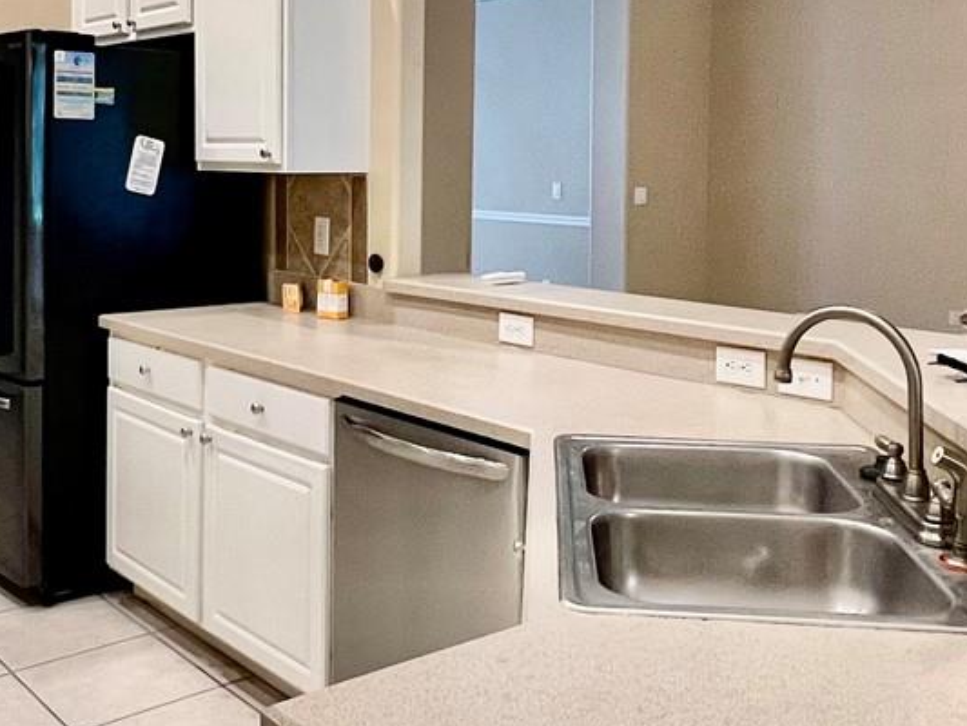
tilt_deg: -3.0
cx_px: 397
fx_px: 1090
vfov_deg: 36.2
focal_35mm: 39
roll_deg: -0.2
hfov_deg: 47.6
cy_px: 211
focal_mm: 1.57
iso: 400
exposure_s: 1/60
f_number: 1.8
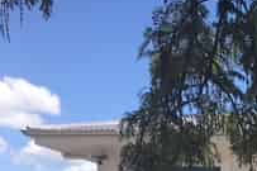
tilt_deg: -3.1
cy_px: 296
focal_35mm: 95
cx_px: 395
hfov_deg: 18.7
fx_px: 678
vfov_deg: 13.1
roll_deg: +2.1
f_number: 2.2
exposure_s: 1/1304
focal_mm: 4.15
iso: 25
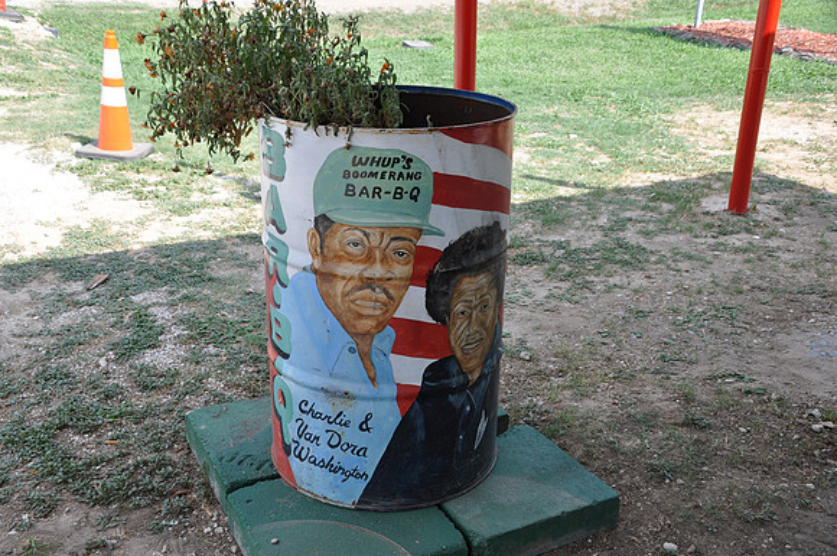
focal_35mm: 39
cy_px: 278
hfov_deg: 49.6
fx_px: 905
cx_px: 418
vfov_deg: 34.1
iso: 200
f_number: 9
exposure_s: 1/80
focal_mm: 26
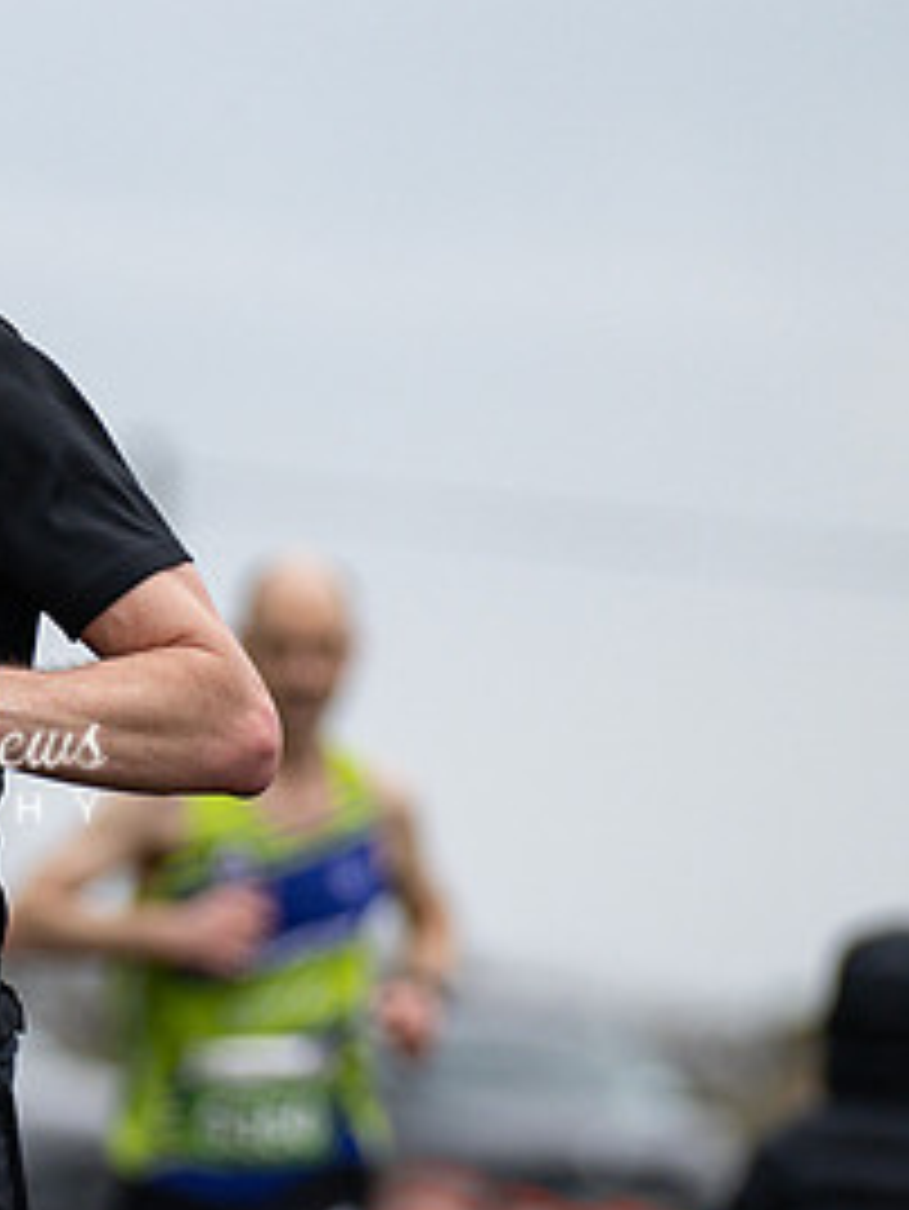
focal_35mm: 604
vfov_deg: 3.3
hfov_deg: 2.5
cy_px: 666
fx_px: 21131
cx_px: -198
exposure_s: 1/1600
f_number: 2.8
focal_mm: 195
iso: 280
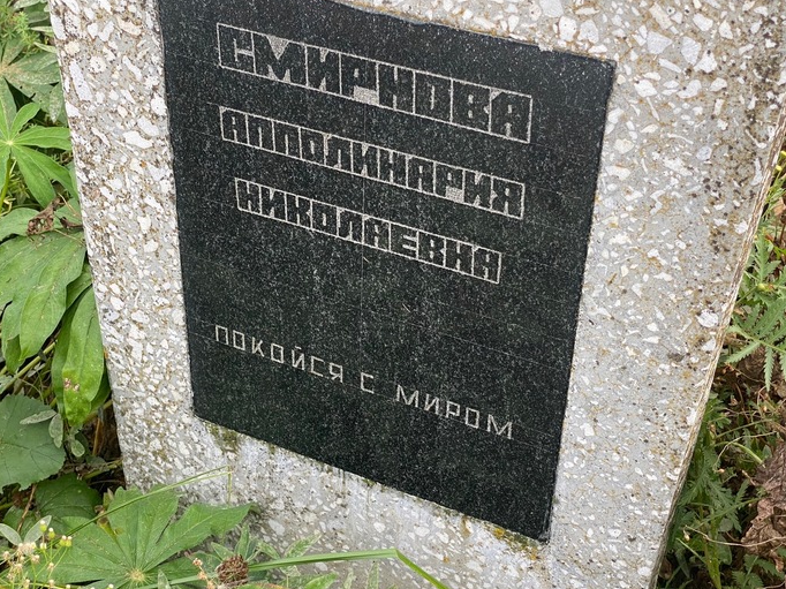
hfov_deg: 31.6
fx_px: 1385
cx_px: 326
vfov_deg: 24.0
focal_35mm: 61
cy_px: 284
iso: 20
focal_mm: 6
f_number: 2
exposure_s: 1/193
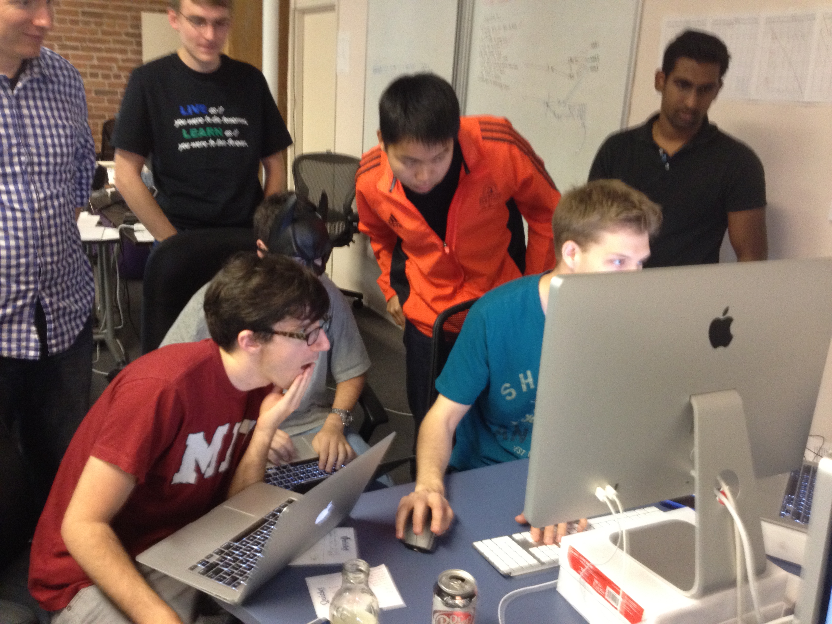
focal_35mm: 35
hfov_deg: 52.6
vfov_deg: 40.7
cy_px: 312
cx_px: 416
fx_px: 841
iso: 250
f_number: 2.4
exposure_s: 1/20
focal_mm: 4.28
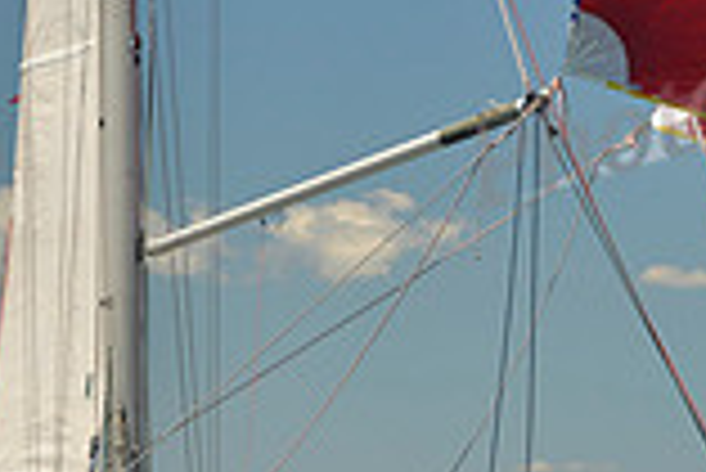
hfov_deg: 7.9
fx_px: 5084
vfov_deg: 5.3
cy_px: 389
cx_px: 238
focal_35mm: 259
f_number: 6.3
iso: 280
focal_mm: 70
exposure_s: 1/800
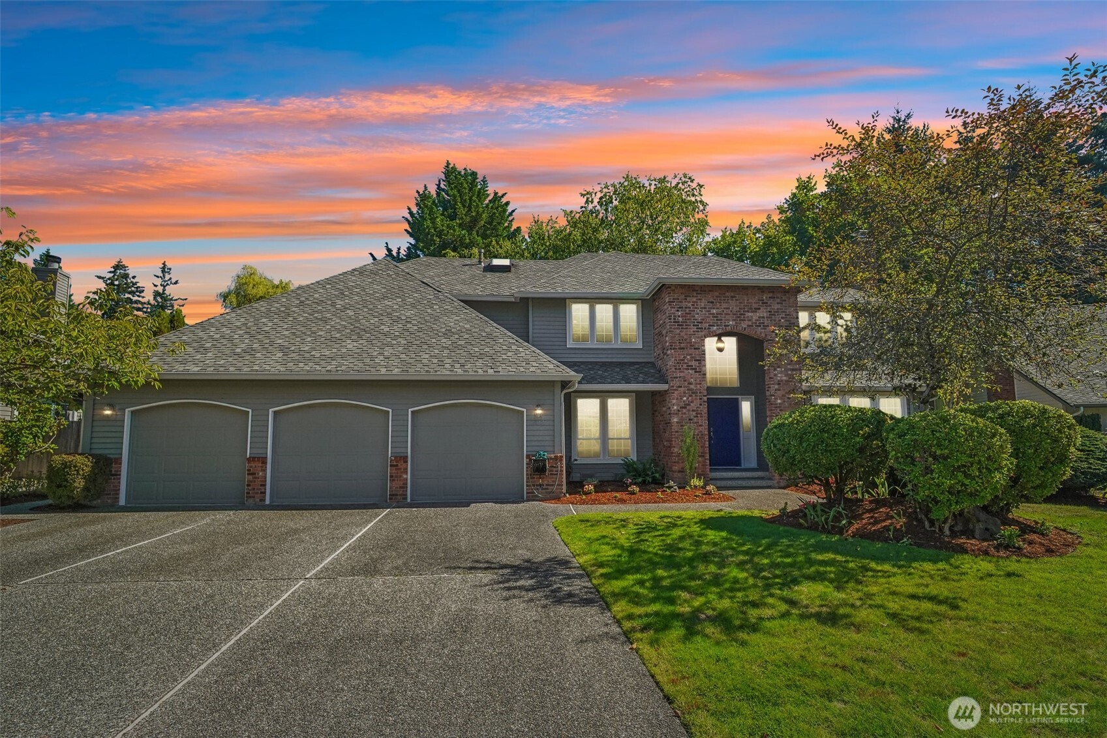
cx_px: 554
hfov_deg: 96.7
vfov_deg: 73.7
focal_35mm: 16
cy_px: 369
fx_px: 492
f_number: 8
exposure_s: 1/800
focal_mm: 16
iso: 1600
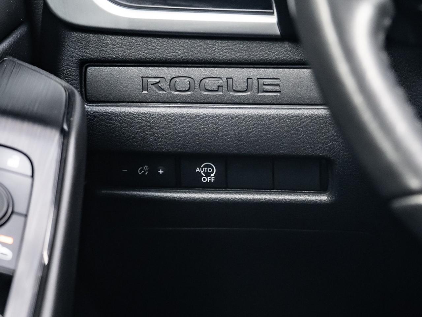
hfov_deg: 15.8
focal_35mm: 125
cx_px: 210
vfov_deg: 11.9
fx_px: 1518
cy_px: 147
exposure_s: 1/60
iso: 3200
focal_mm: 50
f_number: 4
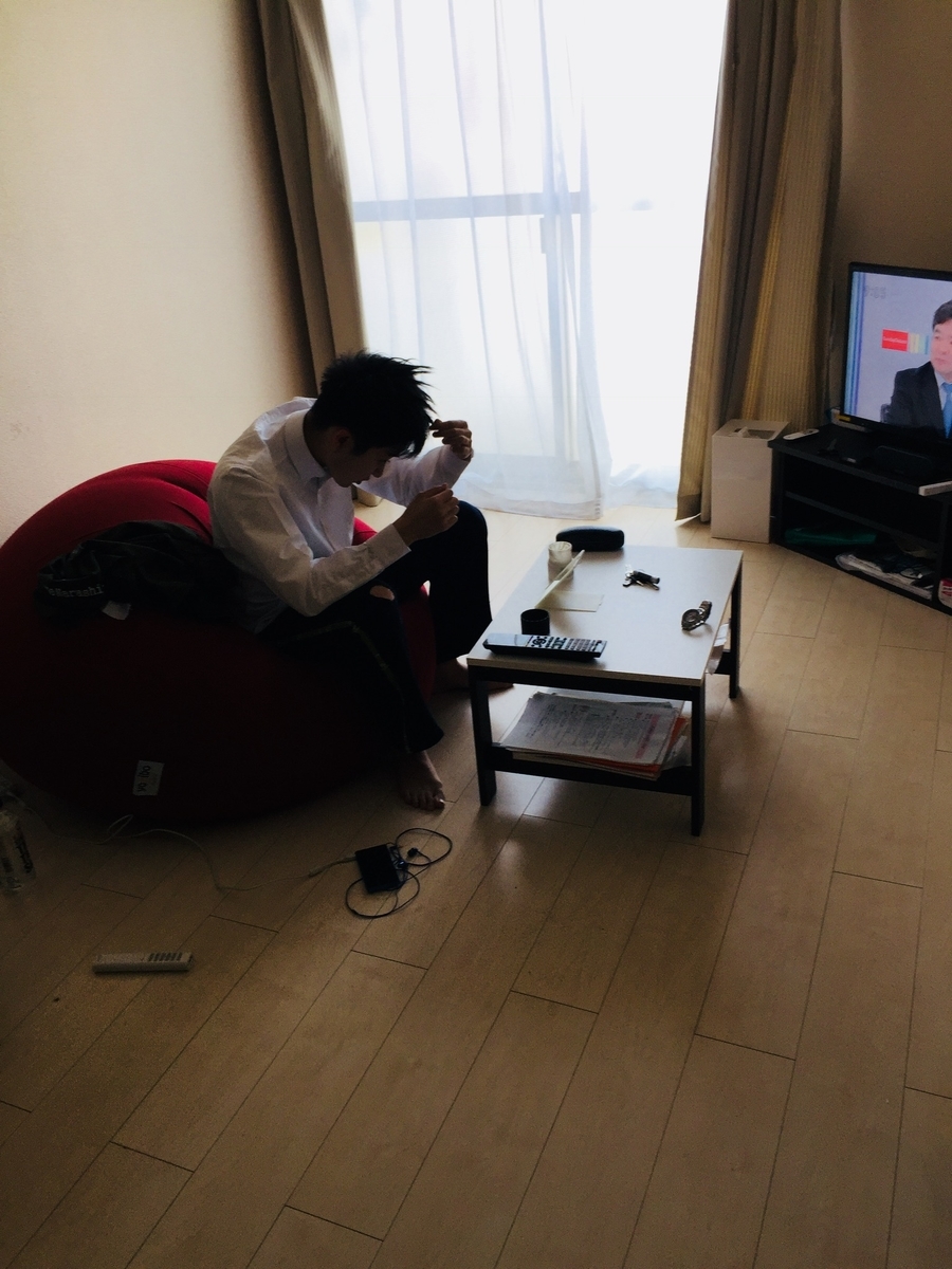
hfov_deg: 48.2
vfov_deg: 61.7
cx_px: 476
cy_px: 634
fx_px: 1063
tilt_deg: -26.0
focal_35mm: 29
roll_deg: +5.4
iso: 32
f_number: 2.2
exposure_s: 1/60
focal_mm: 4.15
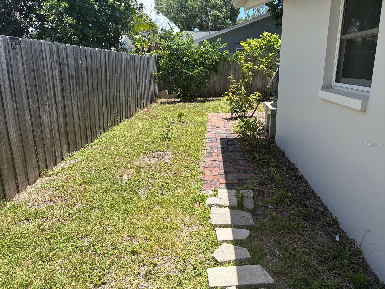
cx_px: 192
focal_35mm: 26
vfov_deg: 53.1
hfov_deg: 67.3
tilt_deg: -15.6
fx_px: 289
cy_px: 144
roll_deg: +1.0
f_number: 1.6
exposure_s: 1/2075
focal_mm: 5.96
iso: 50
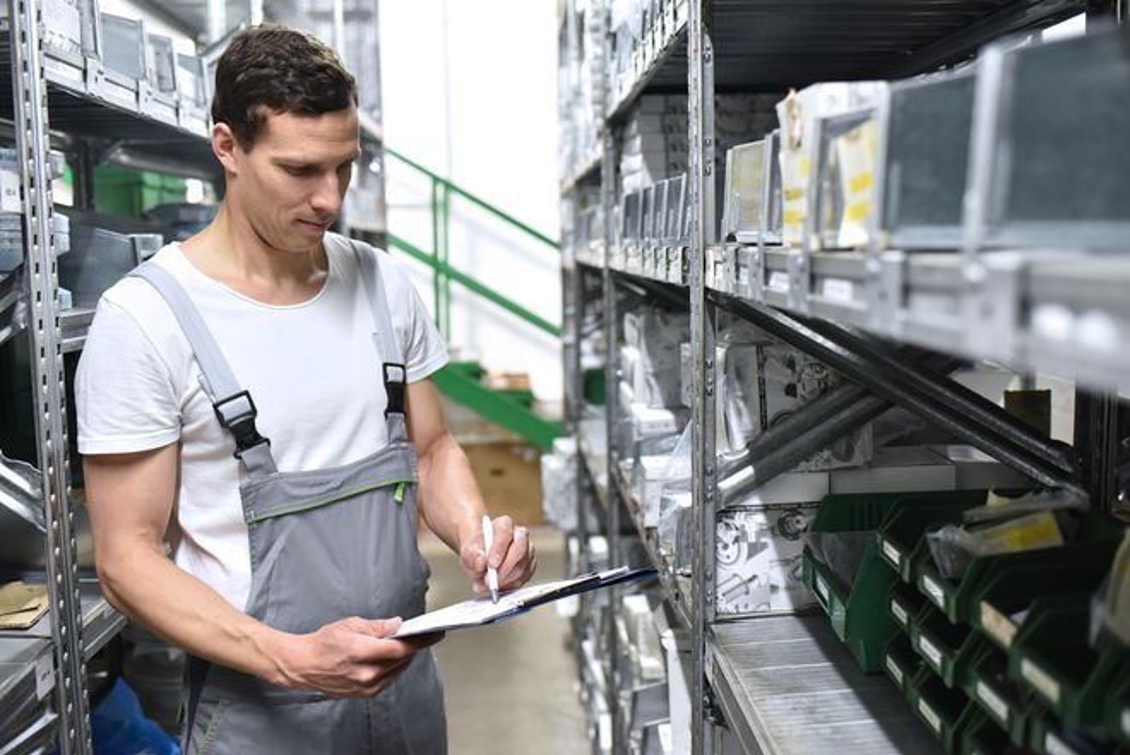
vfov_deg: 37.9
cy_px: 378
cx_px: 565
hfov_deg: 54.4
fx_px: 1099
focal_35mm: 35
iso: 2200
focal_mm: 35
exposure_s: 1/125
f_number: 2.5
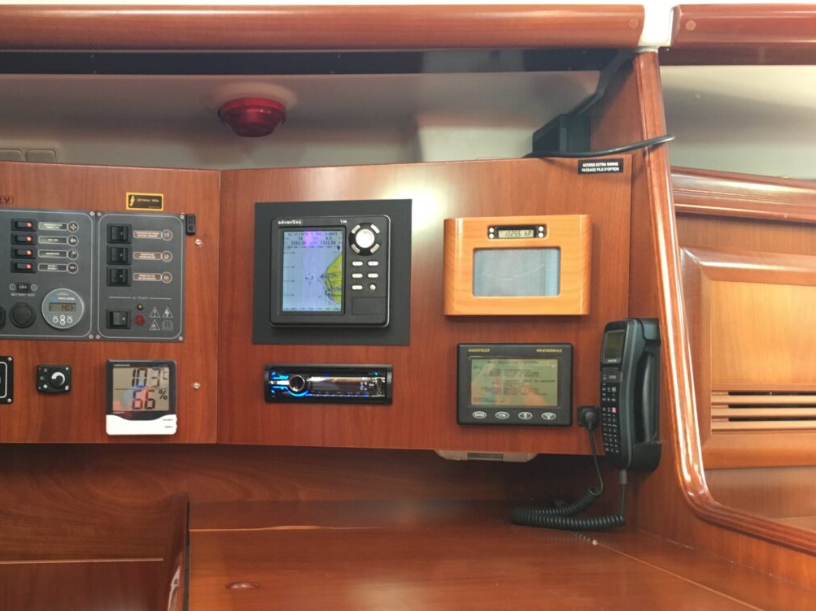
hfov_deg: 49.6
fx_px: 872
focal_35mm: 37
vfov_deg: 38.5
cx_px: 297
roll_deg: -0.7
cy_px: 373
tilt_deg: +1.2
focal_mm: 4.15
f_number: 2.2
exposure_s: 1/33
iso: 160
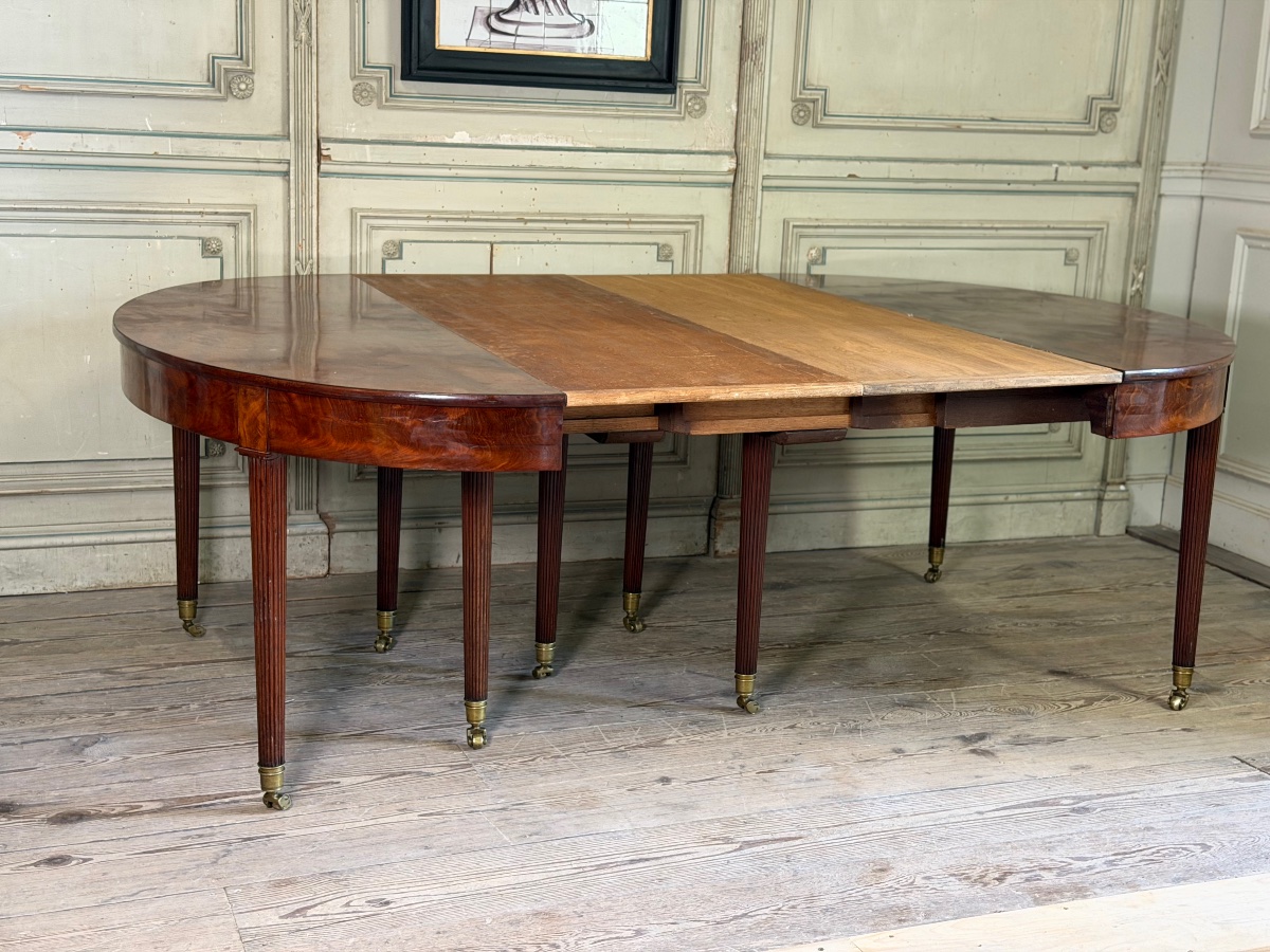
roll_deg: -1.6
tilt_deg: -11.1
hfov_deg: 39.7
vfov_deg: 30.3
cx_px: 635
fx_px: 1761
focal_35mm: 48
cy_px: 476
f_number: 1.78
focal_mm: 6.76
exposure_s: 1/50
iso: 200
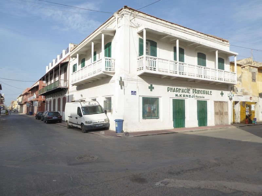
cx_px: 131
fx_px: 204
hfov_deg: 65.3
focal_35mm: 27
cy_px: 98
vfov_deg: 51.4
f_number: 3.4
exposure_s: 1/1000
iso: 125
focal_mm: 4.7
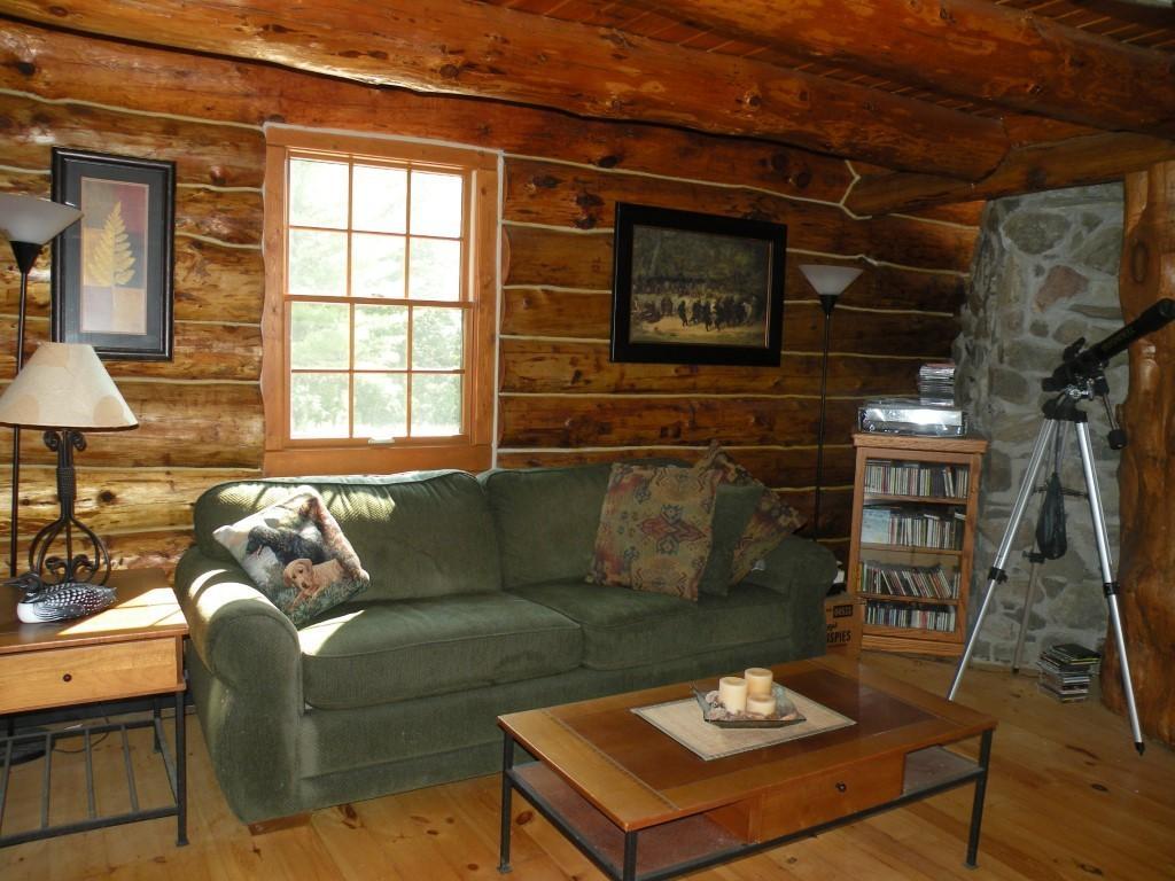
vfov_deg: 51.4
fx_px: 916
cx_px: 588
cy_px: 440
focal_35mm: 27
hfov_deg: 65.3
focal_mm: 4.7
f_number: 2.8
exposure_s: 1/62.2
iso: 120
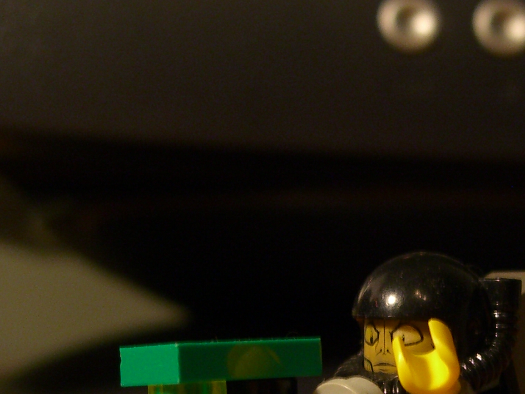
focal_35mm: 103
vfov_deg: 14.3
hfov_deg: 18.9
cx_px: 420
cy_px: 339
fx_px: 1562
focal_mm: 7.9
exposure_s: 1/8
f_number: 2.8
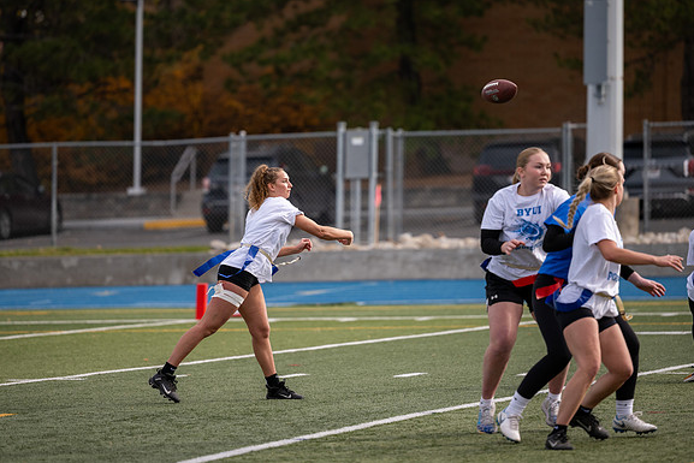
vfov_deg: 5.7
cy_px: 198
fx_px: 4647
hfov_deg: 8.5
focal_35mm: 241
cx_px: 339
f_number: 2.8
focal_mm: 185
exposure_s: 1/2500
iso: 200
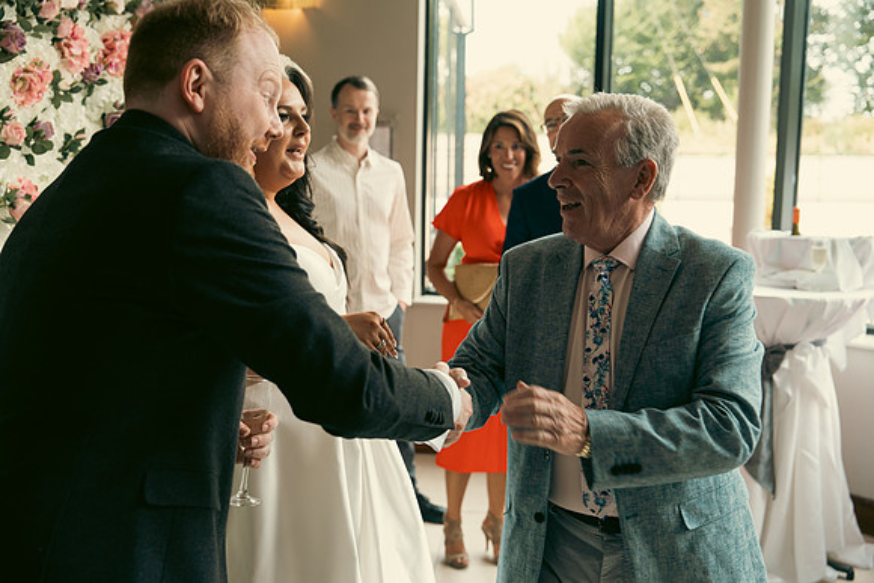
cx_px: 437
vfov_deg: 32.6
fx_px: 996
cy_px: 292
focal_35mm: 41
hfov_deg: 47.4
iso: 400
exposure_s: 1/160
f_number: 3.5
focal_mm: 41
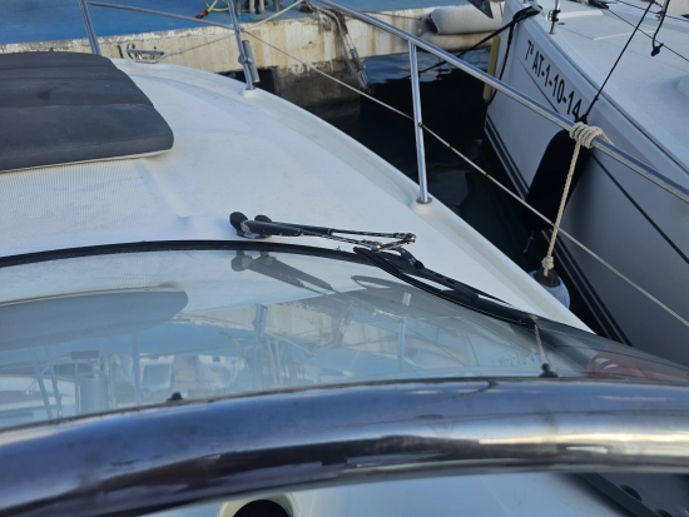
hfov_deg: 73.9
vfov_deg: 58.9
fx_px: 458
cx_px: 344
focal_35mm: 23
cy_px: 258
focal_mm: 6.3
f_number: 1.7
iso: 25
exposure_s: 1/1016
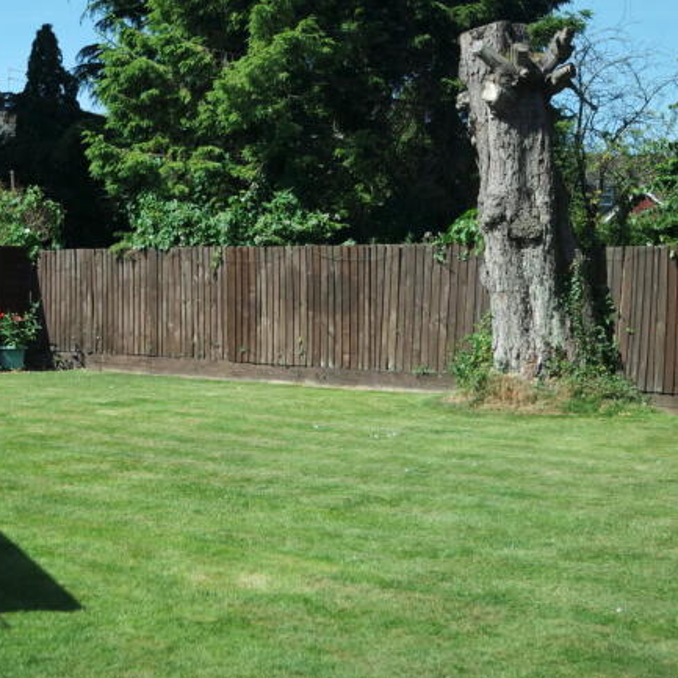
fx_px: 1396
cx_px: 192
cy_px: 341
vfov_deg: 27.3
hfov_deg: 27.0
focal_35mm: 63
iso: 100
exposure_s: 1/320
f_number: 4.5
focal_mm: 32
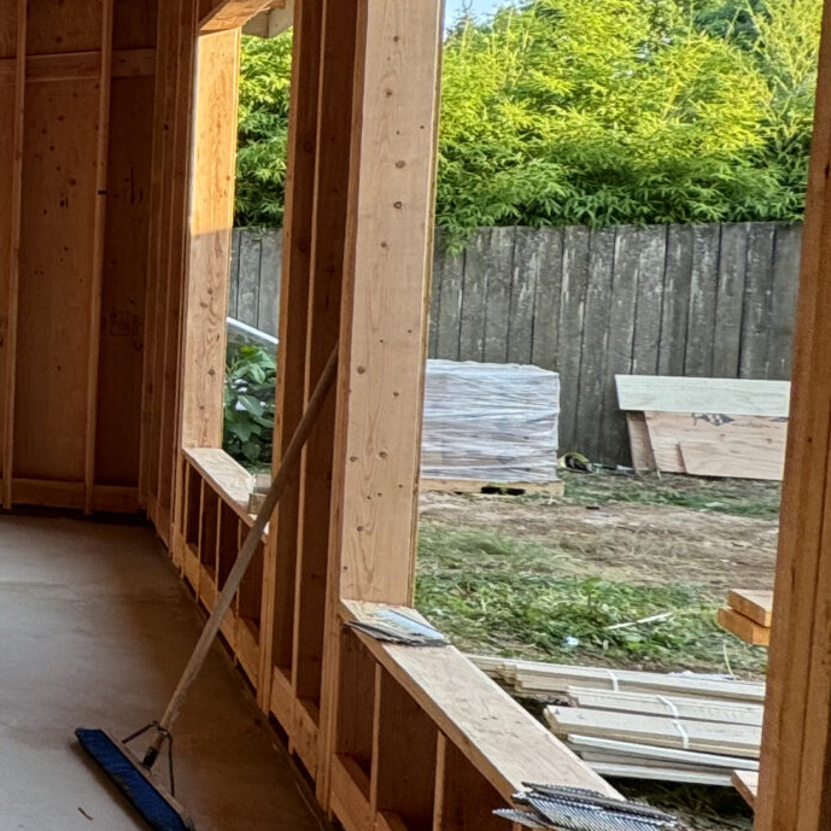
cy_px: 344
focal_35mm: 46
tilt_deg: -4.1
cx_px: -610
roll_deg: -0.1
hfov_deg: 23.0
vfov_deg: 36.7
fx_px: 1249
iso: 64
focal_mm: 2.22
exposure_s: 1/99
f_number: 2.2
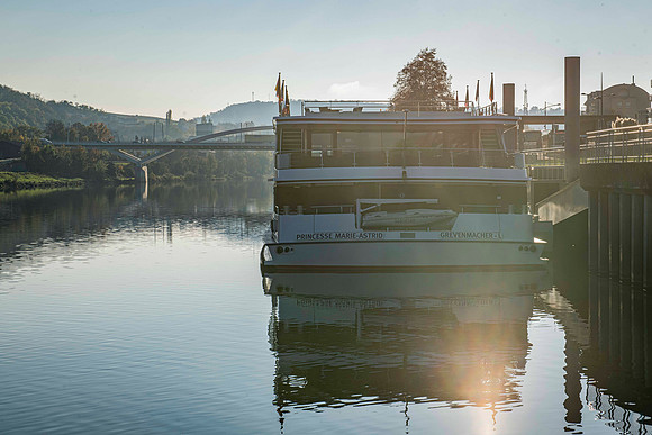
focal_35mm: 70
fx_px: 1259
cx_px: 352
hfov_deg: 29.0
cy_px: 200
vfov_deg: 19.6
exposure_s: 1/125
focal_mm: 62
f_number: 16
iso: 100
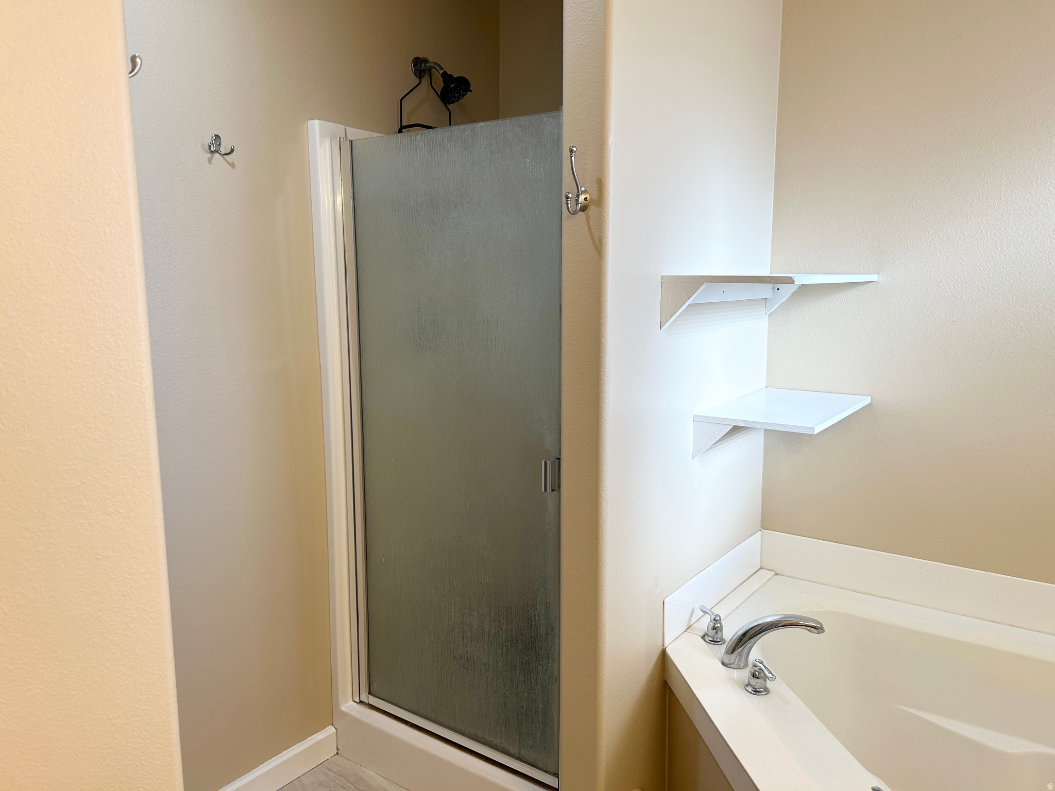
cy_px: 396
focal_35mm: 26
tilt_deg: -9.7
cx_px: 528
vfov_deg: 53.1
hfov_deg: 67.3
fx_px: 792
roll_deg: +0.4
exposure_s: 1/120
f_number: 1.5
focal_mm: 5.7
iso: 40
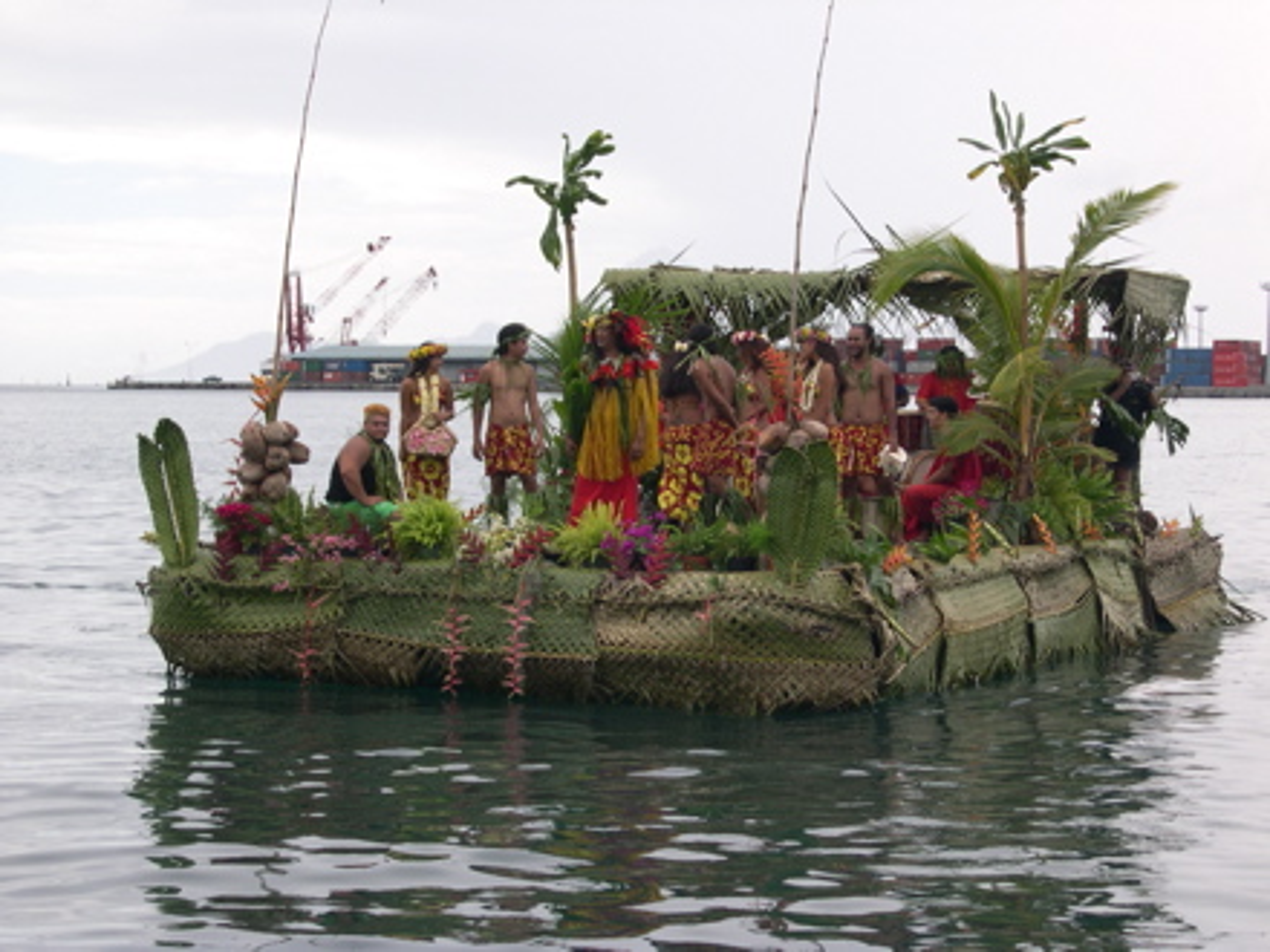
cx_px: 635
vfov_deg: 18.0
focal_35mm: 82
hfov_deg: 23.8
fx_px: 3008
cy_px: 476
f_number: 4.1
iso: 100
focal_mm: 17.4
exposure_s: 1/328
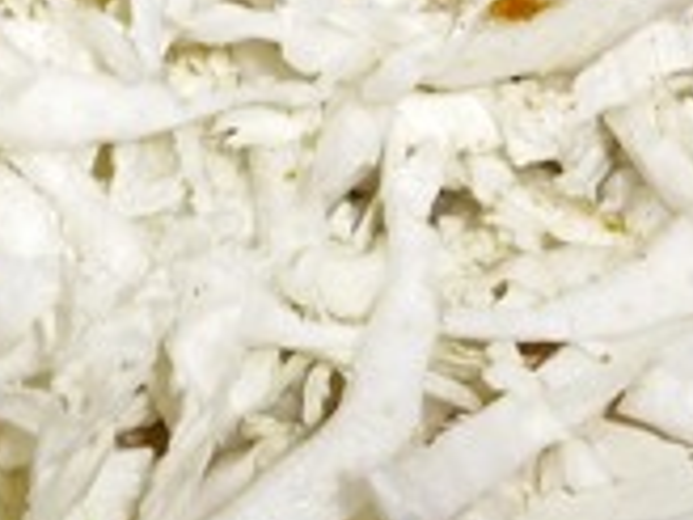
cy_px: -431
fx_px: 2502
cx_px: 72
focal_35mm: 125
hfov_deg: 15.6
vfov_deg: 11.0
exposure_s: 1/30
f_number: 3.5
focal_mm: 5.3
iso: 100
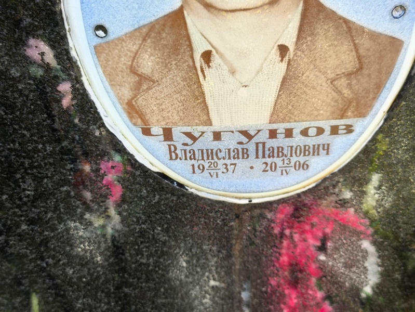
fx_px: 600
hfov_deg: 38.2
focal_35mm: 50
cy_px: 156
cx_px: 208
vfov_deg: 29.1
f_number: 1.7
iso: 50
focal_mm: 4.71
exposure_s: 1/103
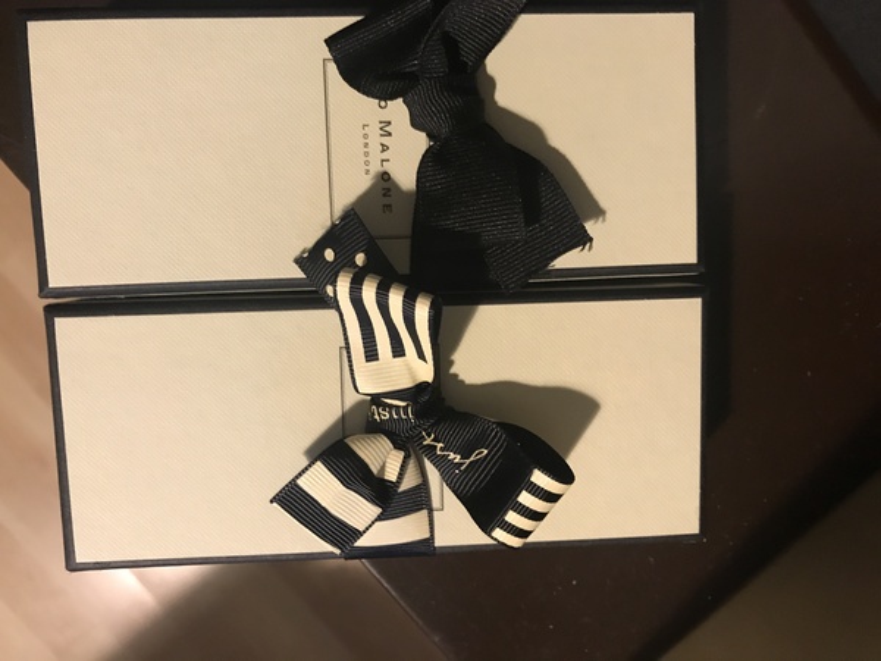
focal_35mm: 28
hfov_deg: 63.4
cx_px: 440
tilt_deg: -83.3
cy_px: 330
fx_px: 713
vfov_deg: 49.7
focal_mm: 3.99
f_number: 1.8
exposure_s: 1/9
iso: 100
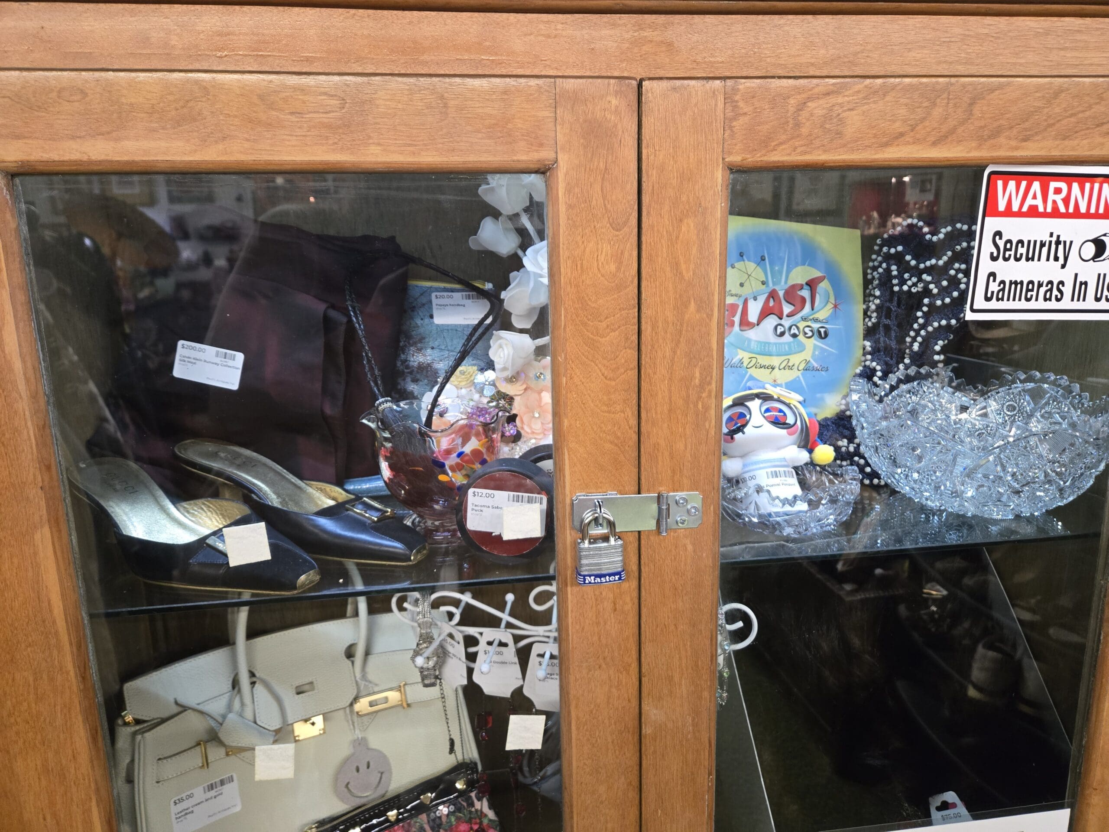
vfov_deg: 58.9
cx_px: 554
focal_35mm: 23
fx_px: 737
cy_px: 416
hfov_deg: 73.9
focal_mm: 5.4
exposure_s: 1/60
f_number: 1.8
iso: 500
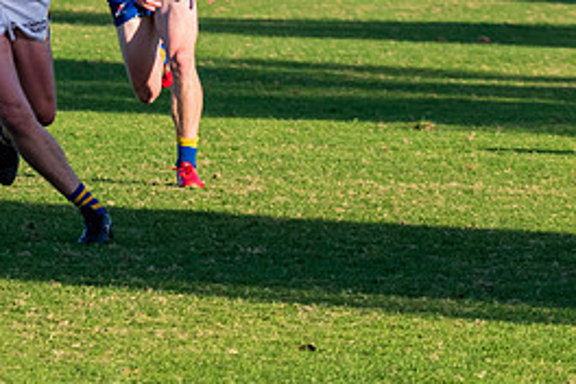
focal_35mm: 519
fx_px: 8303
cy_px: 13
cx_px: -93
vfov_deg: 2.6
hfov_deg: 4.0
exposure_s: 1/1250
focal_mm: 150
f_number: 8
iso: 800
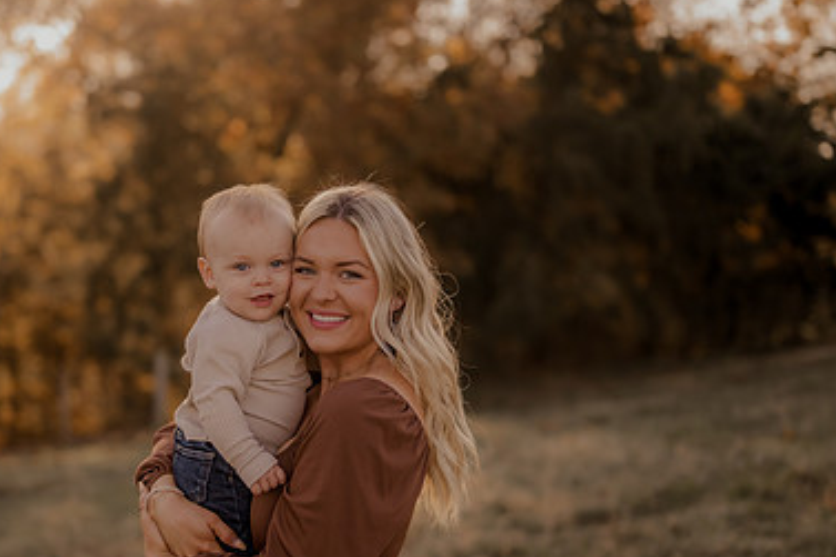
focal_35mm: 77
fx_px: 1787
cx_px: 273
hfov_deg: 26.2
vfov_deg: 17.6
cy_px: 381
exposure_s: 1/1600
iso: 250
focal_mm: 50
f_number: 1.8
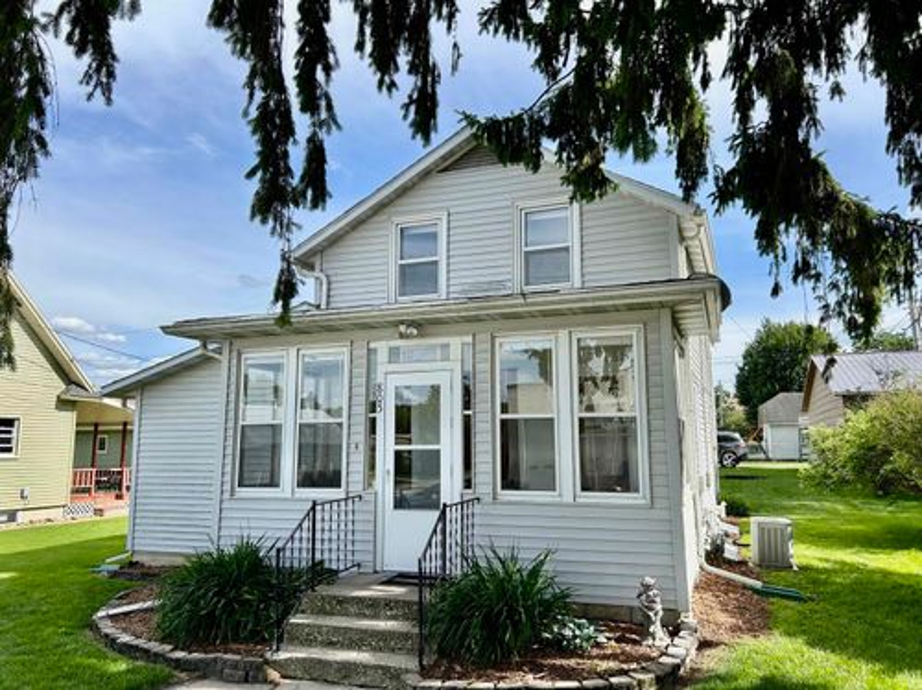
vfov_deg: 53.0
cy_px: 345
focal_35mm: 26
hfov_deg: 67.4
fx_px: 692
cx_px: 461
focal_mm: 5.7
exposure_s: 1/2994
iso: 50
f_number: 1.5
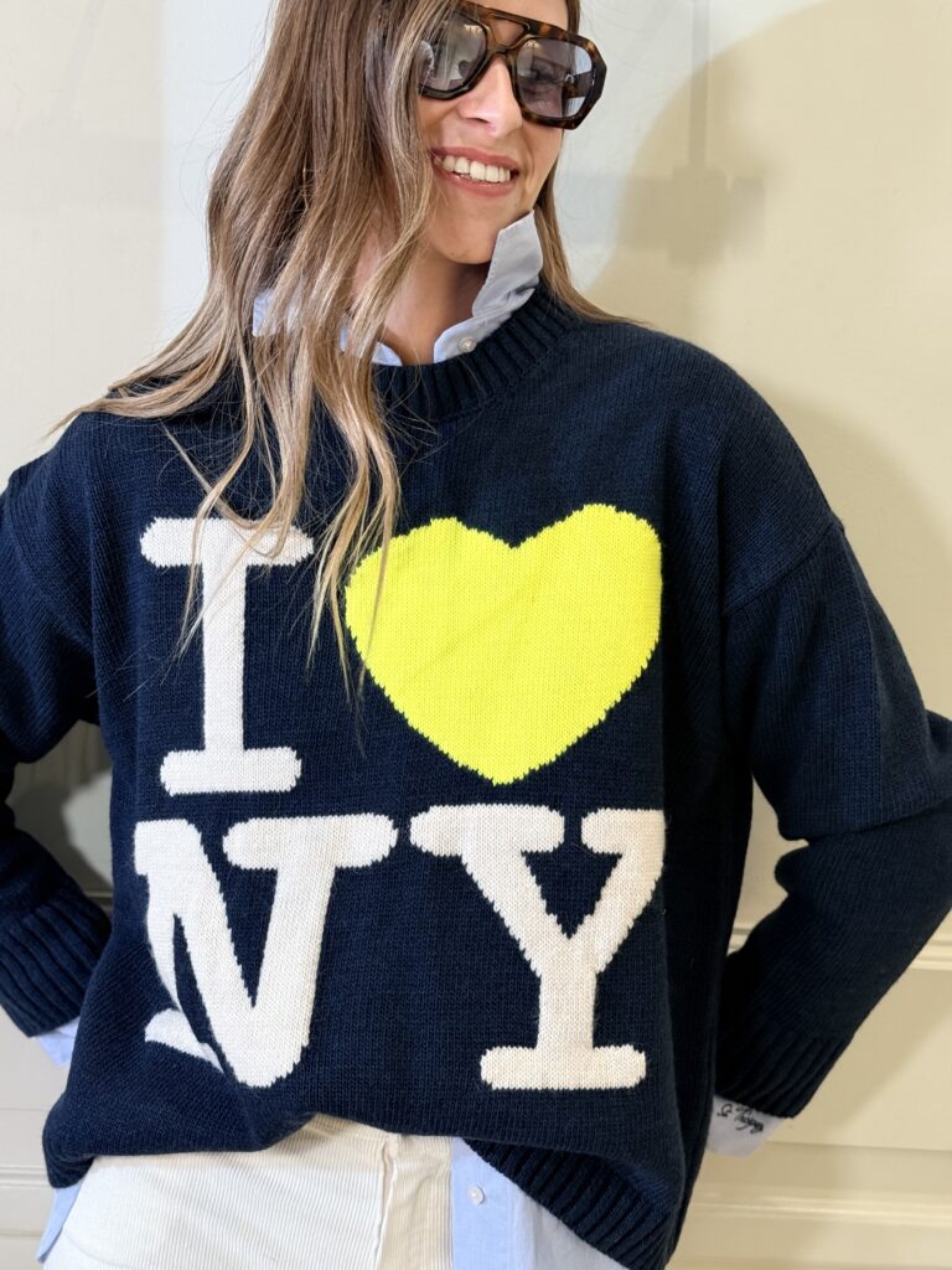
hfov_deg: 30.3
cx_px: 476
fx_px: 1760
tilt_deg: -2.1
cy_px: 635
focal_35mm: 48
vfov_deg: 39.7
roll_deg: -3.7
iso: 100
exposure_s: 1/100
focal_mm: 6.76
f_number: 1.78
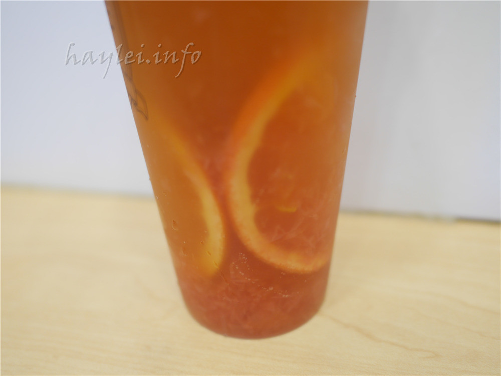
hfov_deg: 60.0
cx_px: 250
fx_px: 434
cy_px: 188
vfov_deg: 46.8
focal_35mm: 30
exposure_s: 1/60
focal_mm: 15
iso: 200
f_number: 1.7
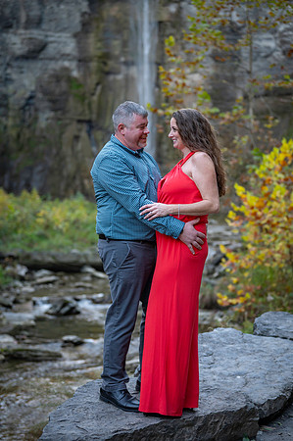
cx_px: 146
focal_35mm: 70
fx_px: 856
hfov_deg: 19.4
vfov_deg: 28.9
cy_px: 220
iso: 640
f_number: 2.8
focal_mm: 70
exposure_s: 1/500
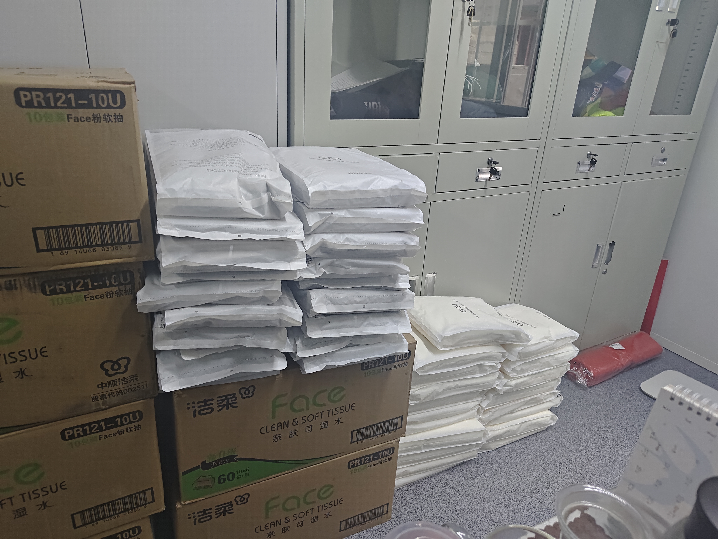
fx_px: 477
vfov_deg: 58.9
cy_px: 270
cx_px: 359
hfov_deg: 73.9
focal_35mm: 23
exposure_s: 1/100
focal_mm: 5.56
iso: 786
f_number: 1.88
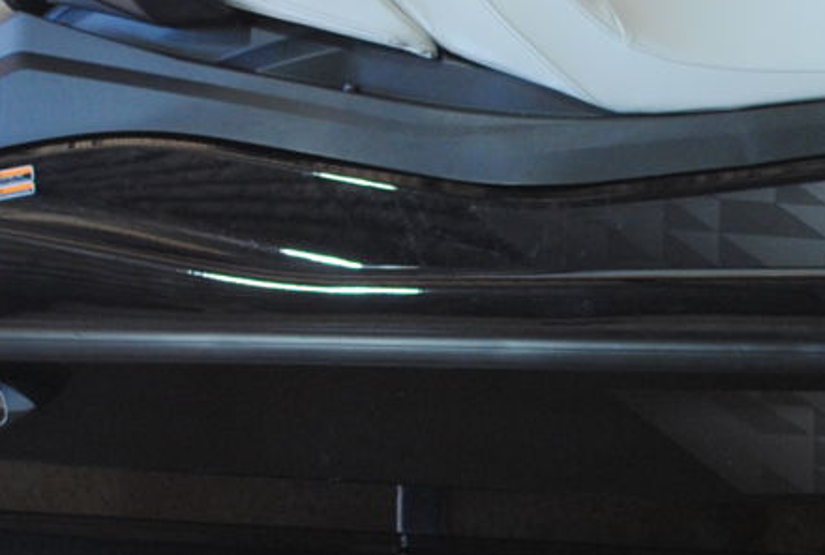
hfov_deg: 18.4
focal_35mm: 109
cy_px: 315
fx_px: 2505
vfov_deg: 12.6
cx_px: 761
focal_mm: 20
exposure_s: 1/30
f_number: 3.8
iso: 400
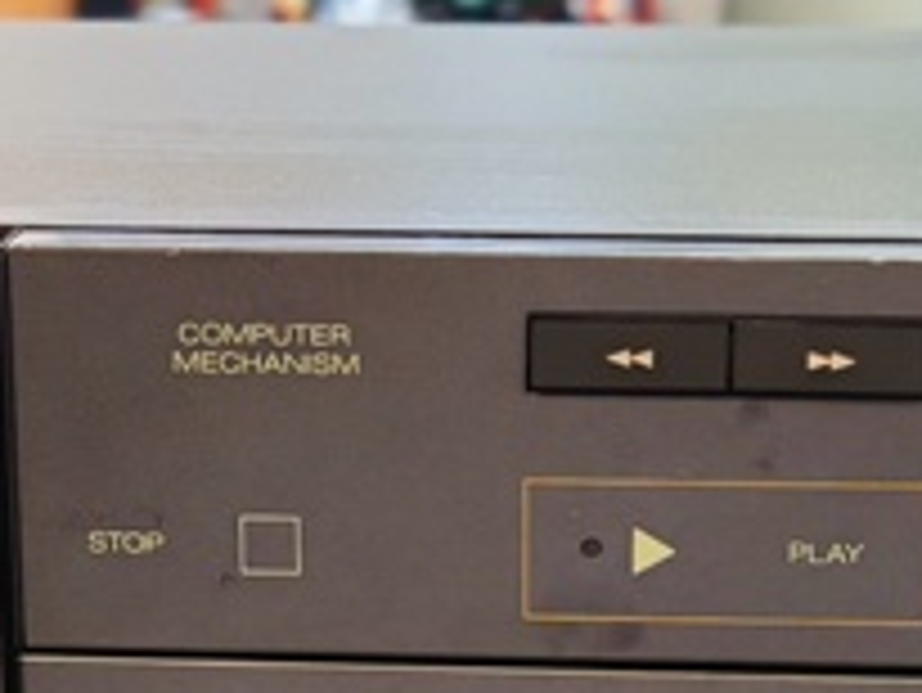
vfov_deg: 10.9
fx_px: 3598
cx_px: 504
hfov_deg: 14.6
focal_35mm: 135
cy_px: 716
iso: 640
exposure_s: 1/33
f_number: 1.9
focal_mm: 6.67
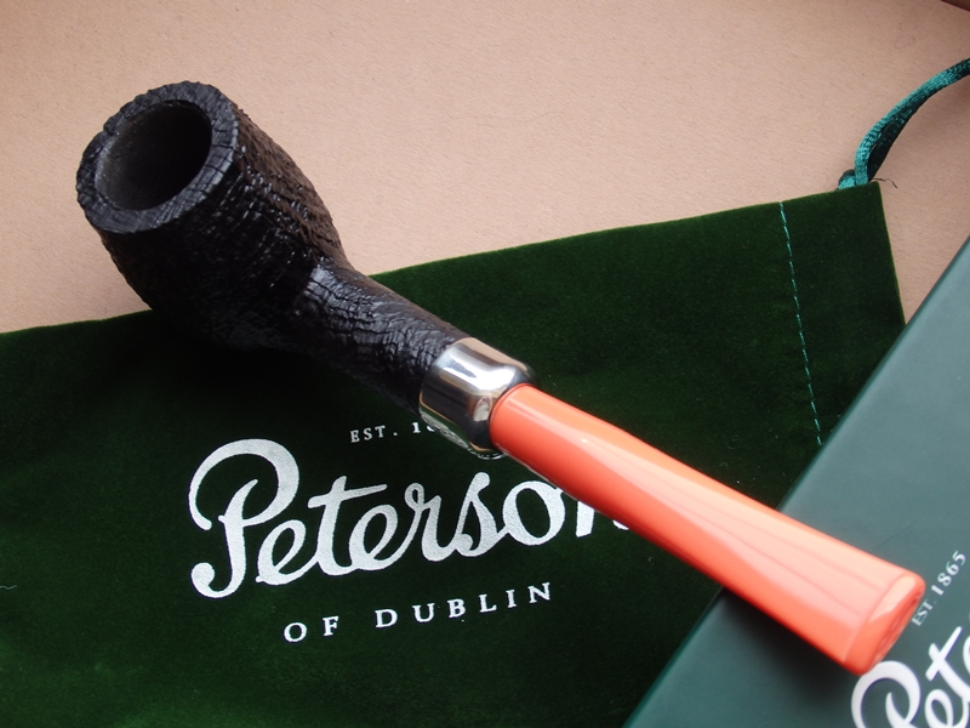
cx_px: 485
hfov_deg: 32.2
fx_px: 1681
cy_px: 364
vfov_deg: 24.4
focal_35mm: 60
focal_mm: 10.8
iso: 125
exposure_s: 1/13
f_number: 4.2
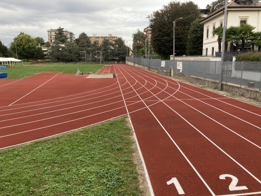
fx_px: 211
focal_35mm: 28
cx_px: 130
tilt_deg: -10.0
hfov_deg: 63.4
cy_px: 98
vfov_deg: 49.7
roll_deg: +2.9
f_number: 1.8
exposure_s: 1/268
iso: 20
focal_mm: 3.99
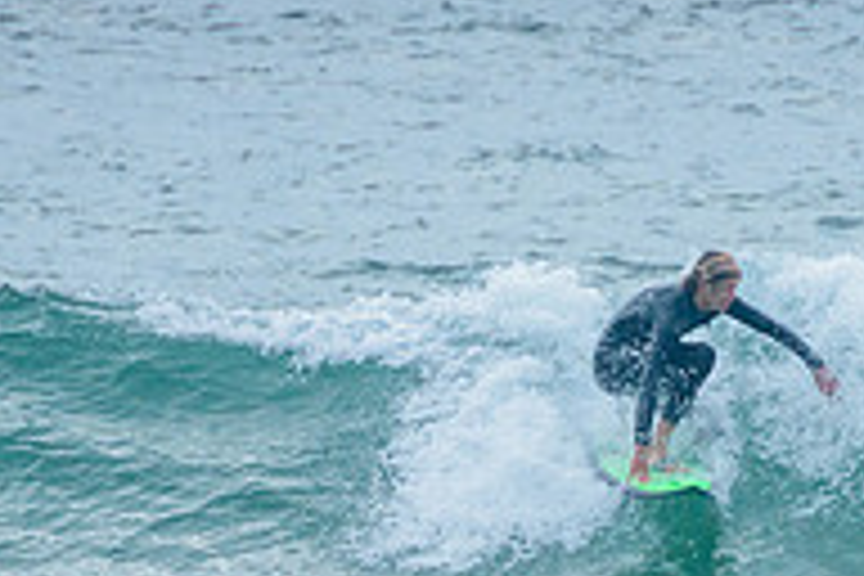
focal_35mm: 1483
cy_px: 513
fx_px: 35589
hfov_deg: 1.4
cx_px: 570
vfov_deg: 0.9
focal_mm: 400
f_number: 8
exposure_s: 1/1600
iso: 500
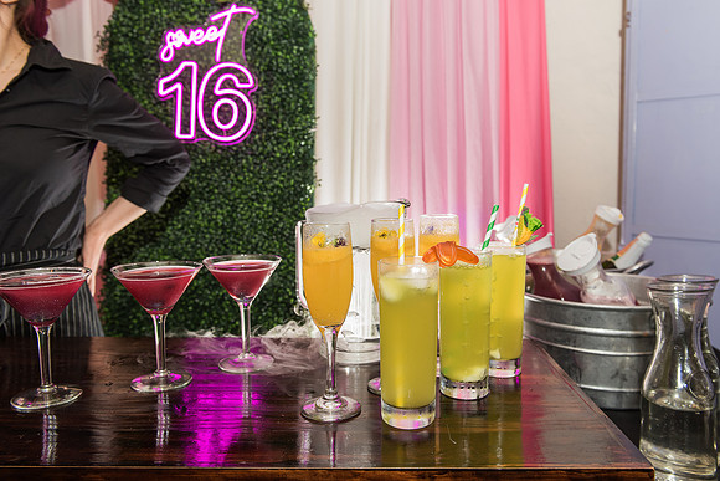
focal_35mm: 30
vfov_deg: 44.2
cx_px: 380
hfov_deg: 62.6
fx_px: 591
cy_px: 233
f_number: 5.6
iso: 1000
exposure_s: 1/125
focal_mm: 28
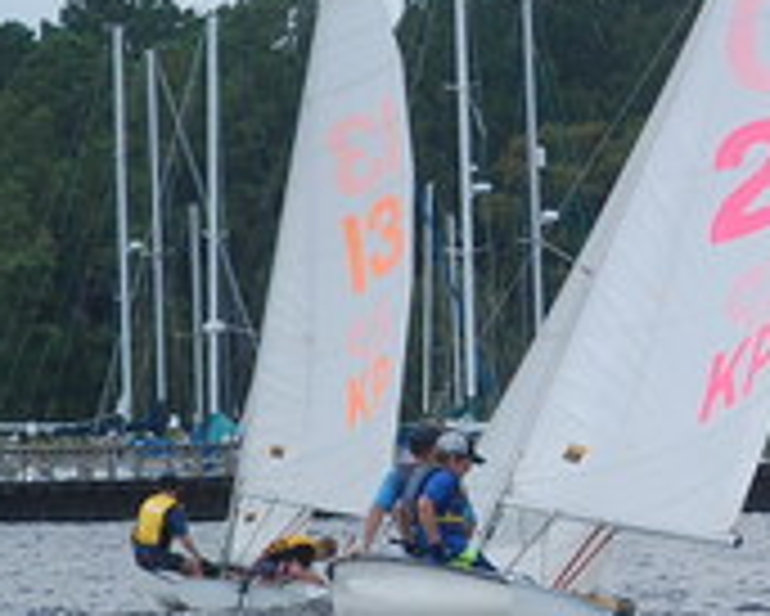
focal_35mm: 460
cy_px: 236
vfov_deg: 3.4
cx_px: 1022
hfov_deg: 4.2
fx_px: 10489
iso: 400
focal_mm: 100
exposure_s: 1/400
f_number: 11
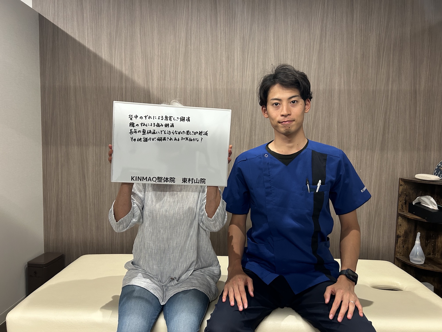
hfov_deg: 67.3
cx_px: 221
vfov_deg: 53.1
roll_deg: -0.8
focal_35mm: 26
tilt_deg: -3.8
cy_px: 166
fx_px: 332
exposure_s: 1/50
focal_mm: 5.7
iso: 160
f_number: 1.5
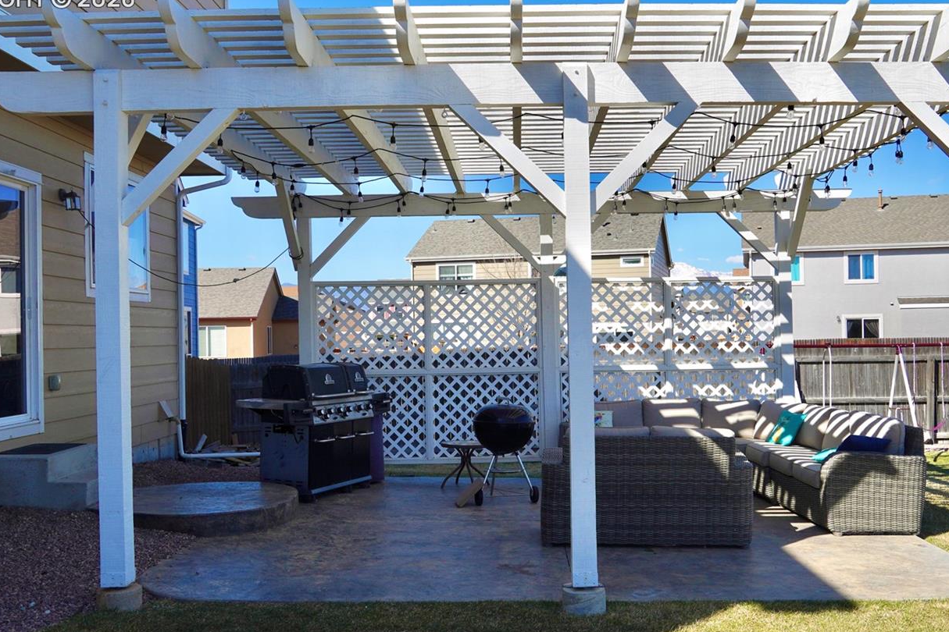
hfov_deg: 53.0
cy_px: 320
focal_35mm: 36
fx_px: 949
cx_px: 529
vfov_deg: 36.9
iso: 100
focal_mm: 18
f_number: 9
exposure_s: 1/320
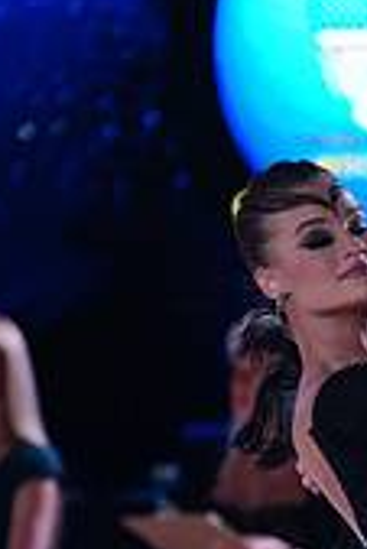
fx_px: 7645
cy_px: 715
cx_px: 586
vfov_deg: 4.1
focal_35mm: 501
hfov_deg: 2.7
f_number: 2.8
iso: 2000
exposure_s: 1/400
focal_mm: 146
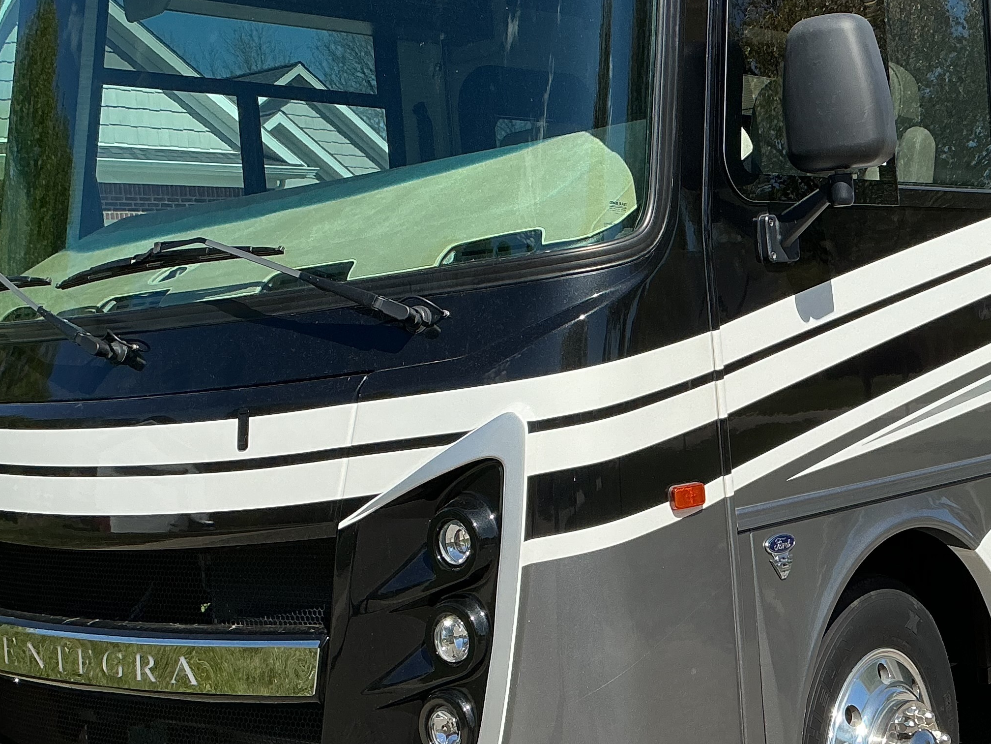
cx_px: 758
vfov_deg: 25.2
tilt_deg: -2.3
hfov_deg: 32.5
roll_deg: +3.9
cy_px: 338
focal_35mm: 58
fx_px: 1660
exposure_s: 1/1848
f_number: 1.8
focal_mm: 3
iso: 25
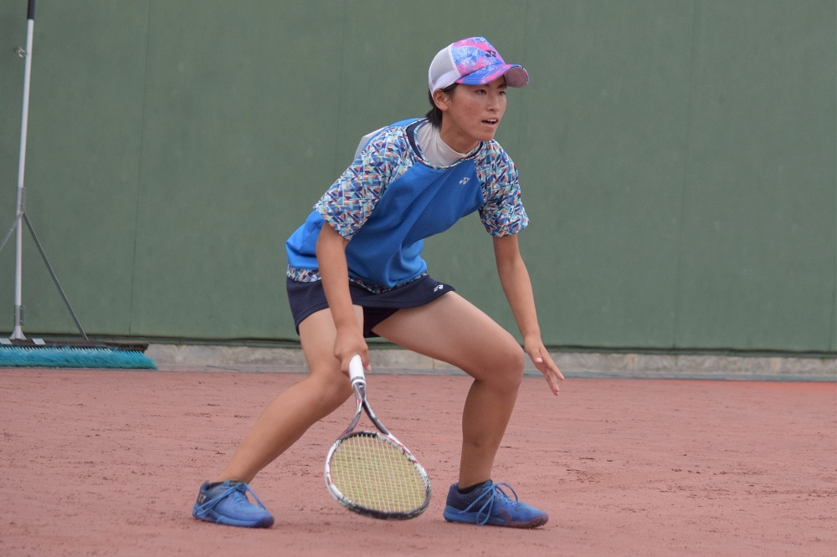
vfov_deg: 9.0
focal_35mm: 153
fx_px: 3556
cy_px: 278
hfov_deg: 13.4
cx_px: 418
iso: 640
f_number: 4.8
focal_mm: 102
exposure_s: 1/1600
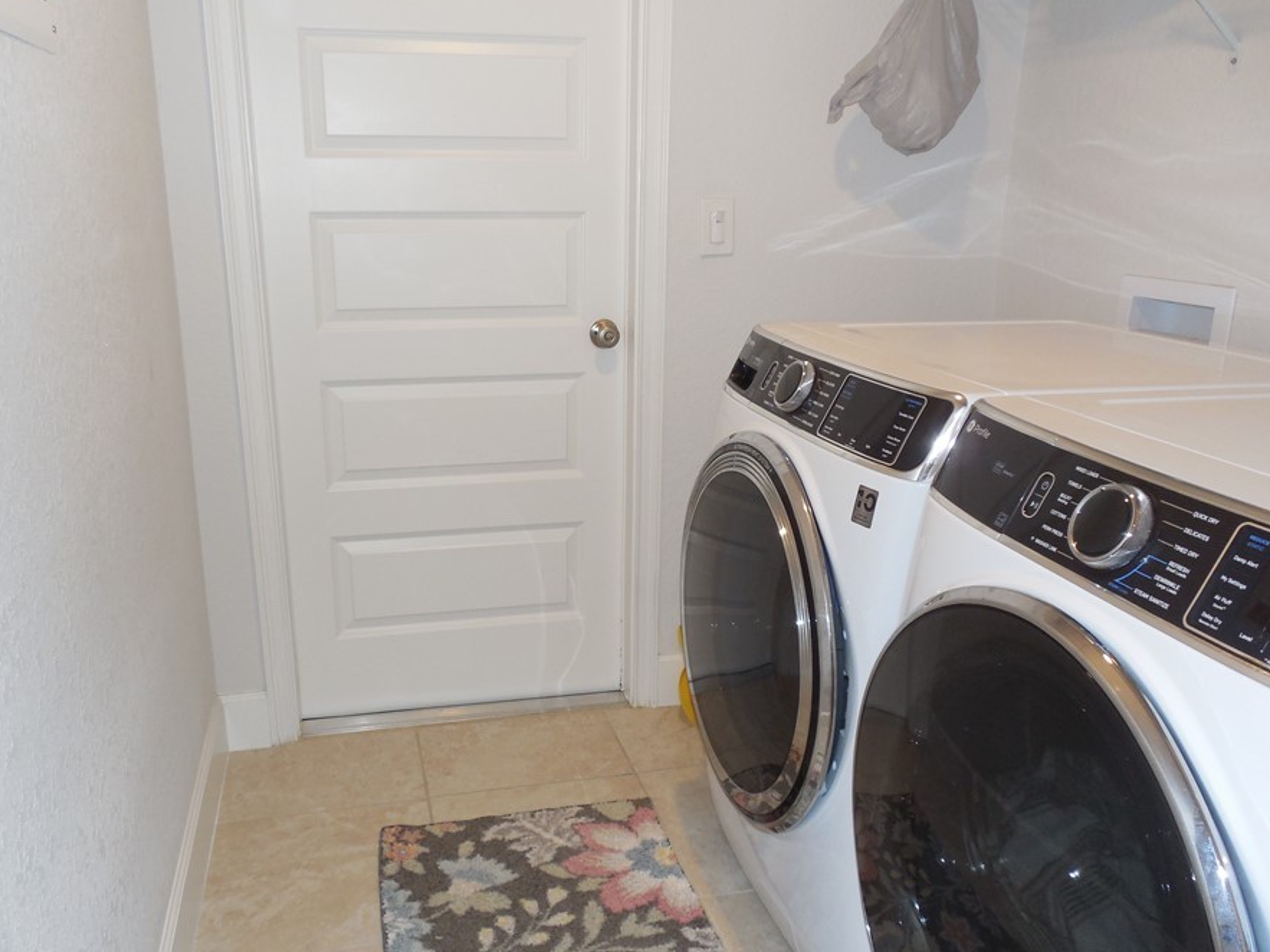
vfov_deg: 48.2
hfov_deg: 61.6
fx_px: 1064
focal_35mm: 29
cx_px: 591
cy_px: 492
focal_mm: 4.5
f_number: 3.3
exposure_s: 1/25
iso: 200
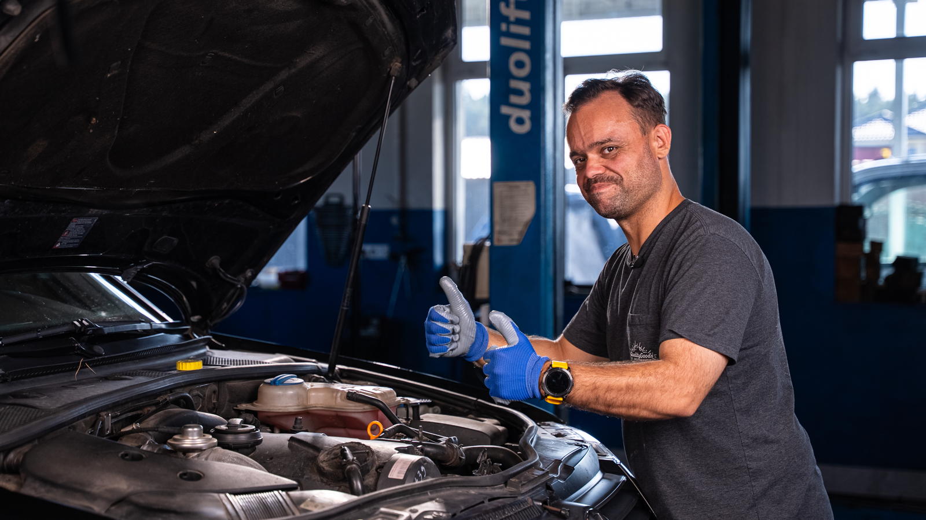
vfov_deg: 19.9
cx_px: 463
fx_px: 1479
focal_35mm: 60
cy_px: 260
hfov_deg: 34.8
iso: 640
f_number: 3.2
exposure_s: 1/100
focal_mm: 57.5
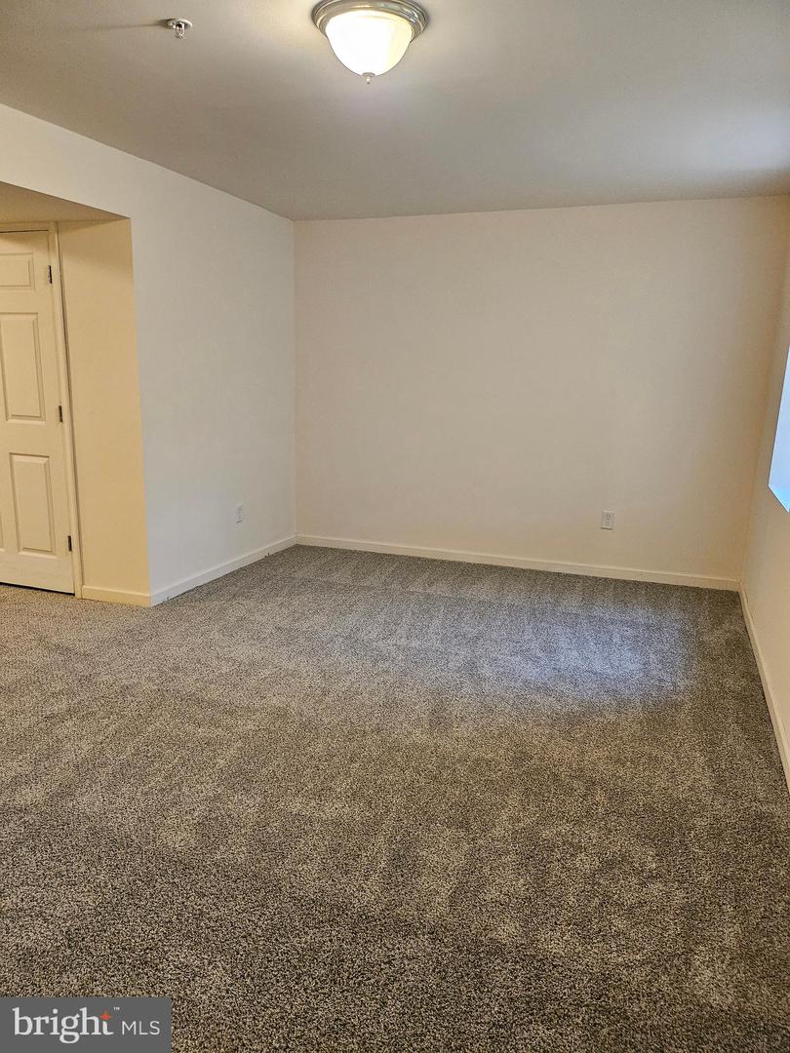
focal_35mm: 24
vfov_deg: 71.6
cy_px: 526
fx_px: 730
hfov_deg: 56.8
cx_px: 395
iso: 1000
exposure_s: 1/120
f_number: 1.8
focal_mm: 5
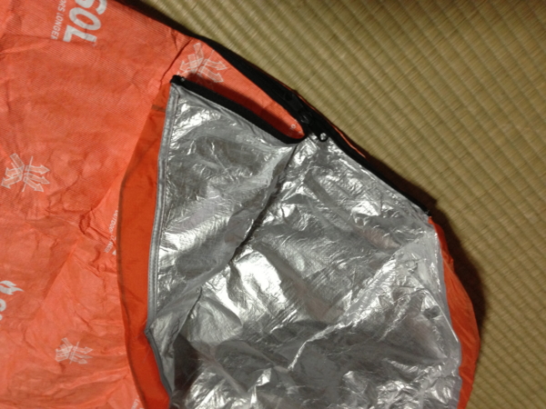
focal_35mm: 33
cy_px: 204
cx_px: 273
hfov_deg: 55.4
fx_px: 521
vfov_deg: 42.9
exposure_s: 1/20
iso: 200
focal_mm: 4.13
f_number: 2.4
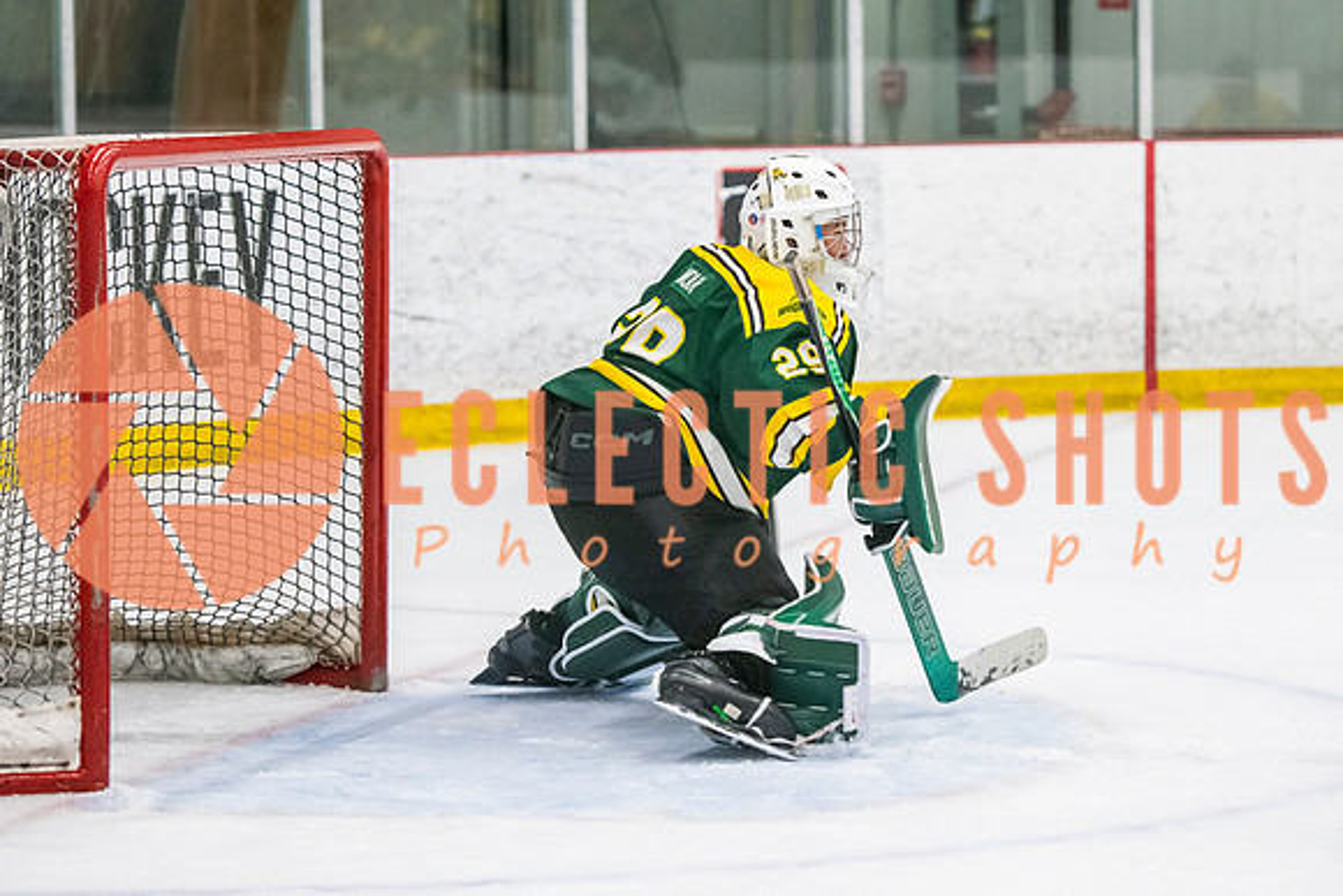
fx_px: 6784
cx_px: 747
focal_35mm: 182
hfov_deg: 11.3
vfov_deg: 7.6
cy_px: 354
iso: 2500
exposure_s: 1/640
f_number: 3.2
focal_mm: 116
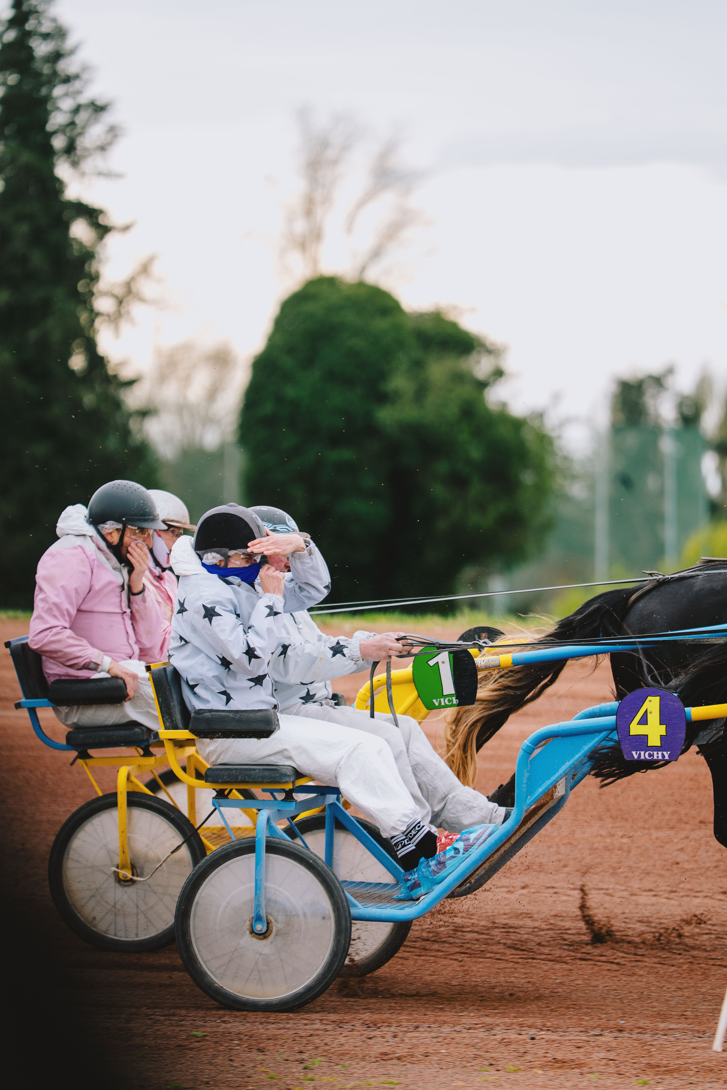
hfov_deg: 6.9
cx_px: 364
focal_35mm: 200
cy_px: 545
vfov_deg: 10.3
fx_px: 6058
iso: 500
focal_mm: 200
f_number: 2.8
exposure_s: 1/1000
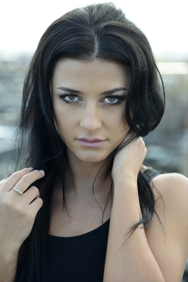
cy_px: 141
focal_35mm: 70
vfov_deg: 28.8
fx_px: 548
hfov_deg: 19.5
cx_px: 94
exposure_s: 1/200
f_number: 3.2
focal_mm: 70
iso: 100
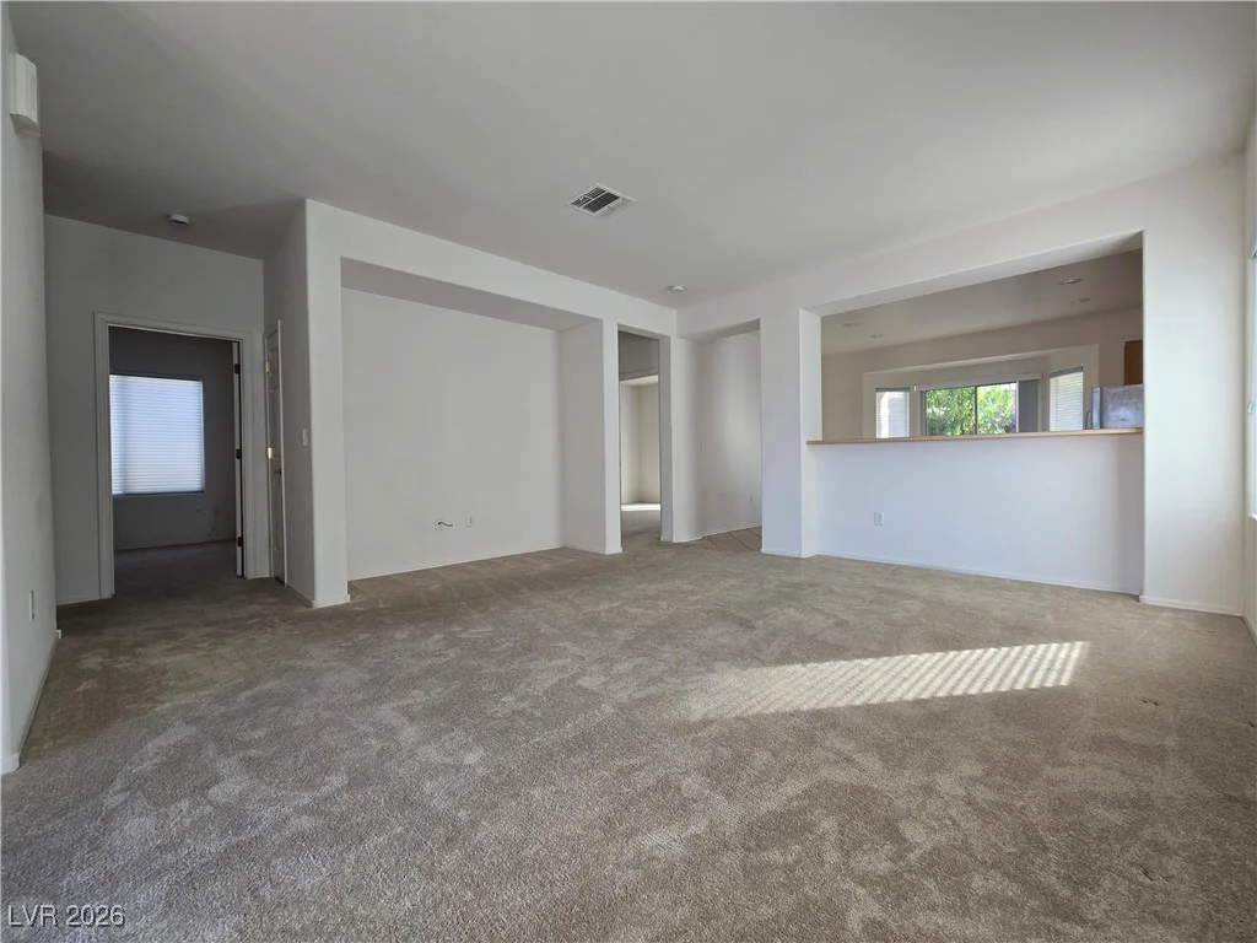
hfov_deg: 106.2
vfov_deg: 89.9
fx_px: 472
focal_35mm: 13
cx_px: 628
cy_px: 472
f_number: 2.2
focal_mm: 2.2
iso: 64
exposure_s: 1/60
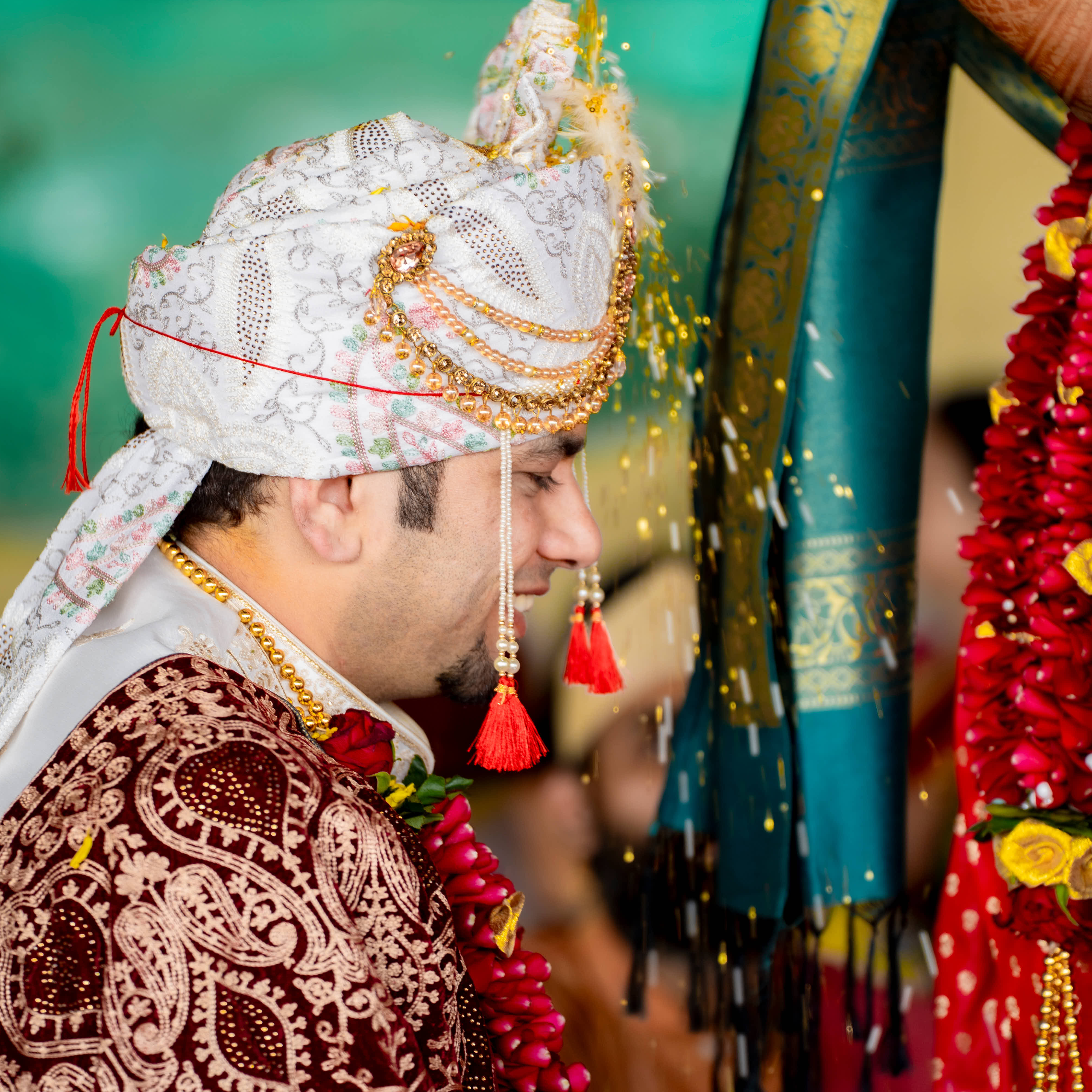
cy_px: 388
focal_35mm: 194
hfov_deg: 9.0
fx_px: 6924
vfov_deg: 9.0
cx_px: 546
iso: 125
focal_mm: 152
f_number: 2.8
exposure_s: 1/160
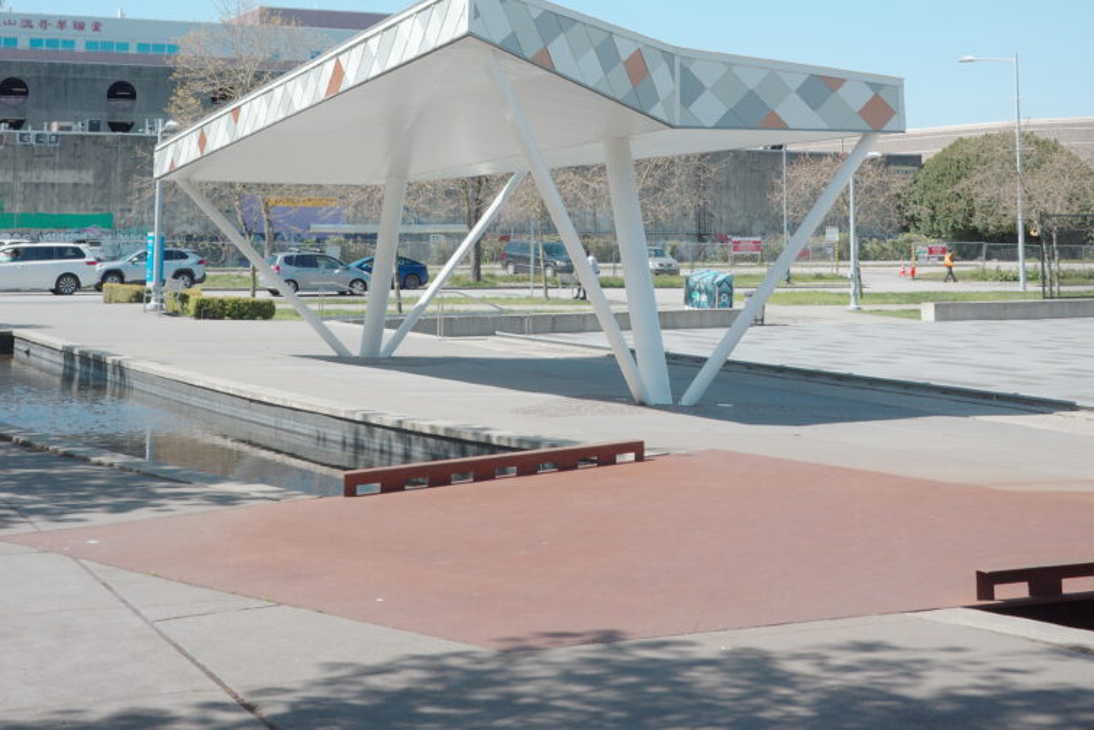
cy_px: -35
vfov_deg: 21.3
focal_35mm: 61
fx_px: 1854
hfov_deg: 32.9
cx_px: 548
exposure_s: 1/500
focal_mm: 26
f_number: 5.6
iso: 200
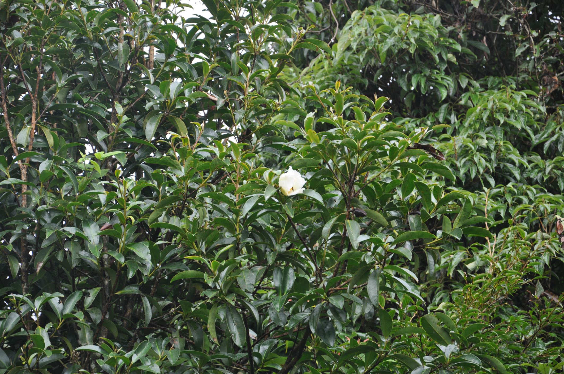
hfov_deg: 13.1
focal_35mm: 158
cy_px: 187
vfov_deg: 8.7
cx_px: 282
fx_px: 2464
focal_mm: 105
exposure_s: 1/125
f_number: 5.6
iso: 360
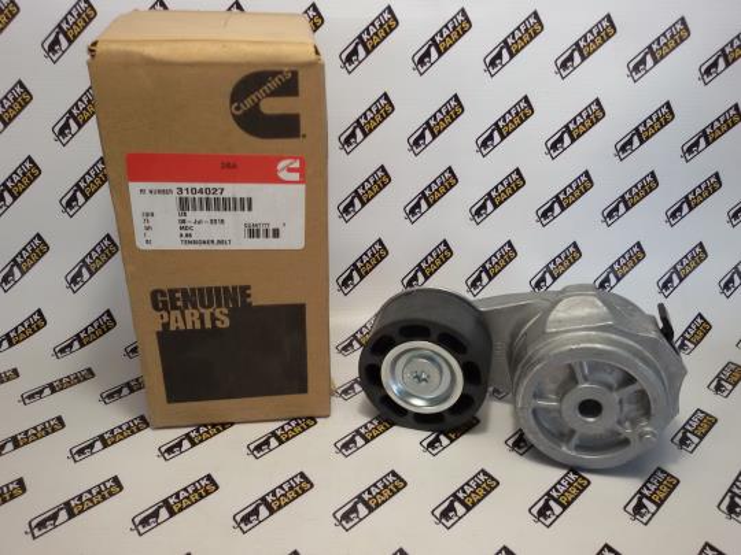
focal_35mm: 31
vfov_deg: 45.4
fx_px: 664
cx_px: 370
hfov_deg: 58.4
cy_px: 278
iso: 40
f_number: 2.4
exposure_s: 1/33
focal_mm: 2.93
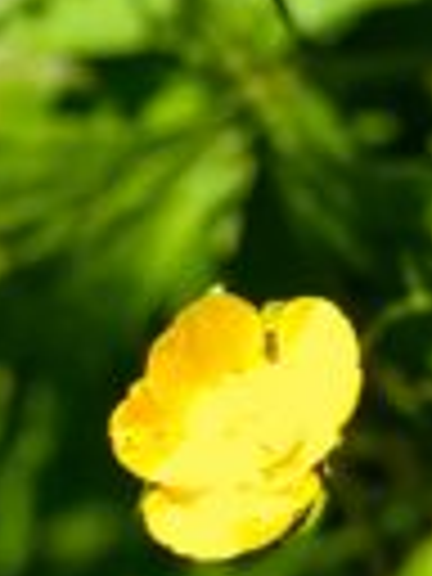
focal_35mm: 416
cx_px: 180
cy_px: -855
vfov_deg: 4.6
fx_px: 6922
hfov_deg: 3.6
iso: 16
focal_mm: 6
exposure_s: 1/355
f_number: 2.4
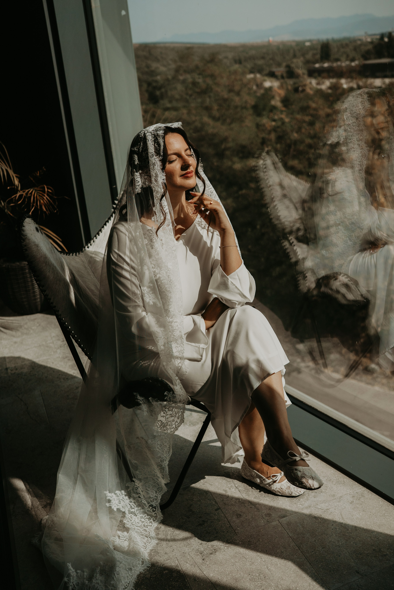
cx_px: 197
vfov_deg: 54.4
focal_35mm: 35
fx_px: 575
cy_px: 295
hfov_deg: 37.9
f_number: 3.2
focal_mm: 35
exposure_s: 1/4000
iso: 200
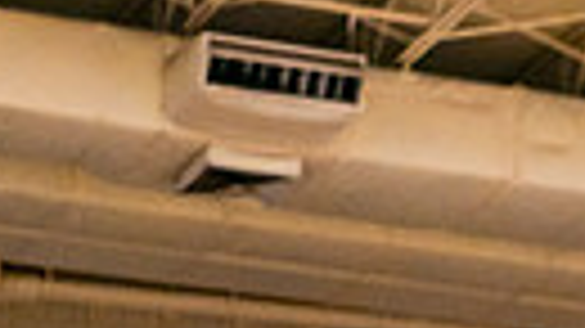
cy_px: 971
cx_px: 290
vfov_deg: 4.6
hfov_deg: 8.5
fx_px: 3938
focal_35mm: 254
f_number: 2.8
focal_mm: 70
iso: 2000
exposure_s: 1/1000
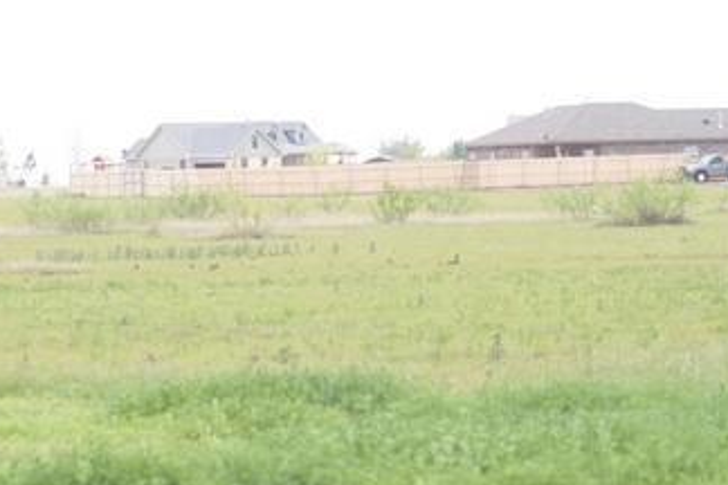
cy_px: 121
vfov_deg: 4.6
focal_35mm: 296
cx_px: 180
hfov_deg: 7.0
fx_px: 5985
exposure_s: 1/1000
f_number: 5.6
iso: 100
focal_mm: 100
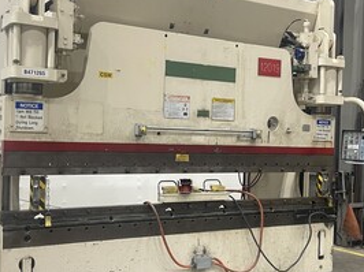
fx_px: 494
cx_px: 160
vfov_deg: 30.8
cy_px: 150
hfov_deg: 40.4
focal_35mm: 47
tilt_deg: -1.3
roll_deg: -3.3
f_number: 1.6
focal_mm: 5.1
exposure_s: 1/60
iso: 250
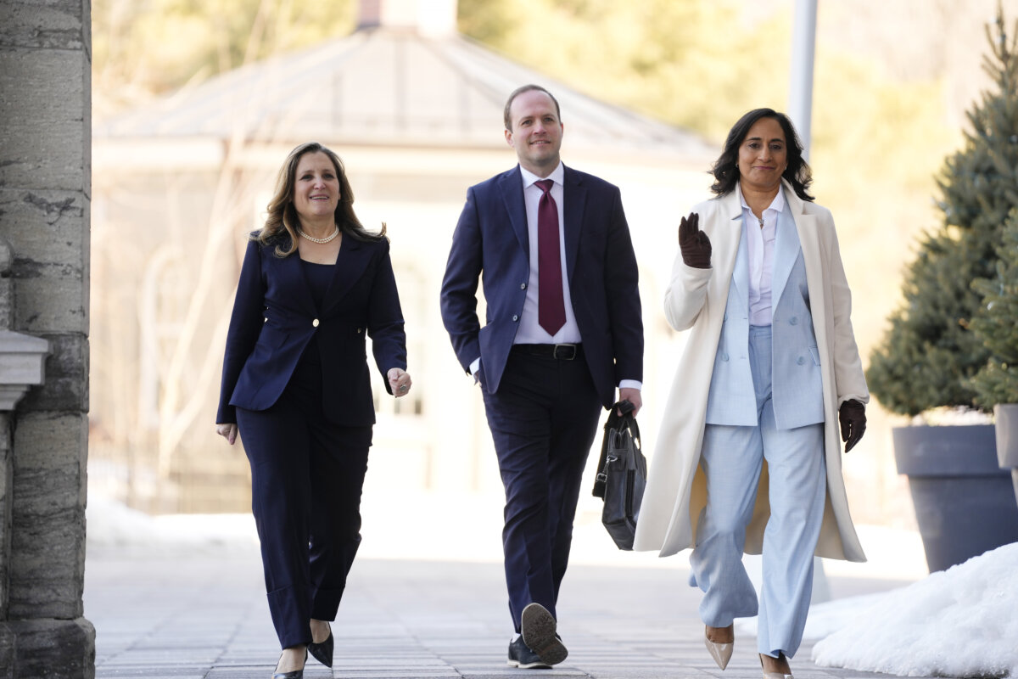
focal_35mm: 188
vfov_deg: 7.3
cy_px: 340
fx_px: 5316
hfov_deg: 10.9
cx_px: 509
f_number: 2.8
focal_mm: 188
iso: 320
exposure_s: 1/500
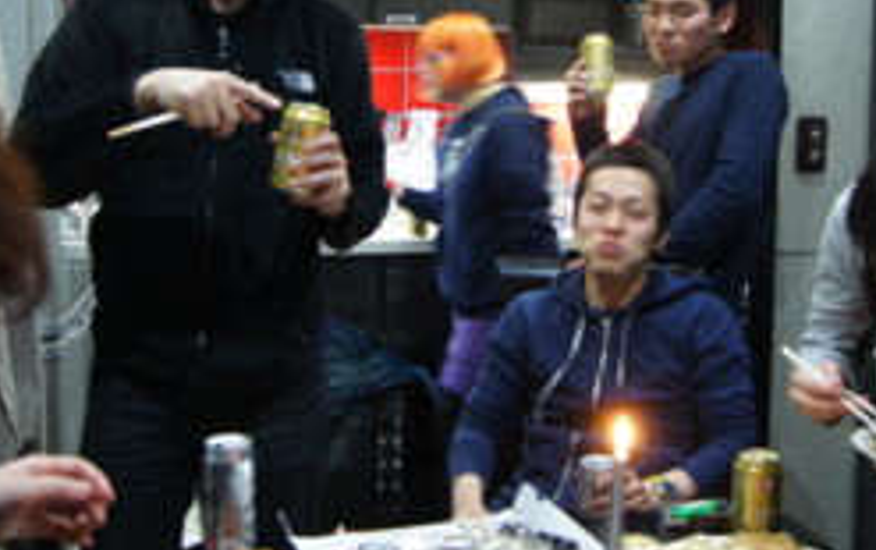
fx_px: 1195
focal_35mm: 50
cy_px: 151
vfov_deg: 25.7
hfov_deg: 40.1
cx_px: 532
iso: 1600
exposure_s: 1/10
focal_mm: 18
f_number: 3.5
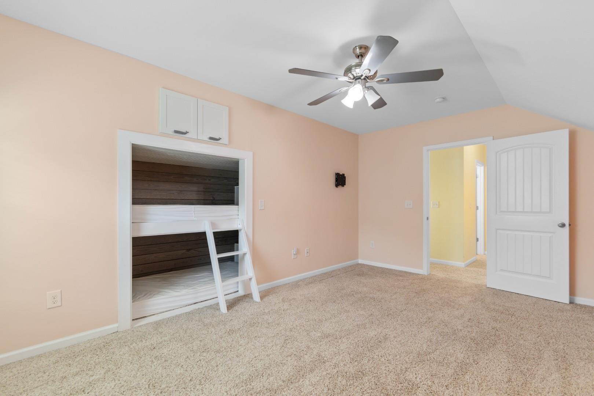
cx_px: 297
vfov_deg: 77.3
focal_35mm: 15
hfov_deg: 100.4
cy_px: 198
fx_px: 247
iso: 100
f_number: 4.5
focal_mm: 10
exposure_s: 1/4
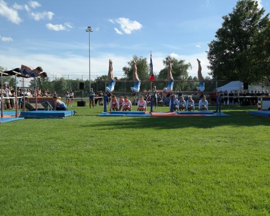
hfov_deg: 52.7
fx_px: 272
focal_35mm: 34
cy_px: 108
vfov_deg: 43.4
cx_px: 150
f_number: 6.3
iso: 100
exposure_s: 1/320
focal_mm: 20
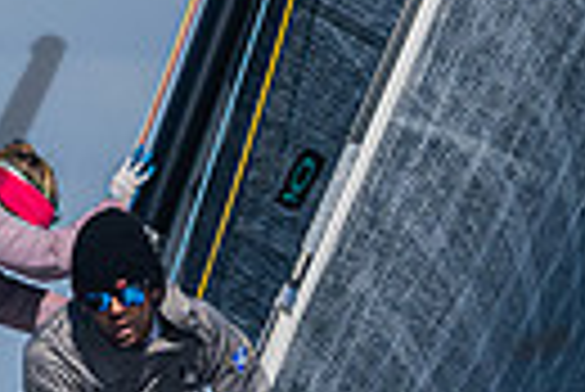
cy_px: 291
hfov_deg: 1.9
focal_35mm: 1071
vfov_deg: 1.3
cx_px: -100
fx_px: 17423
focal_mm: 180
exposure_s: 1/6400
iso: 400
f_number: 6.3
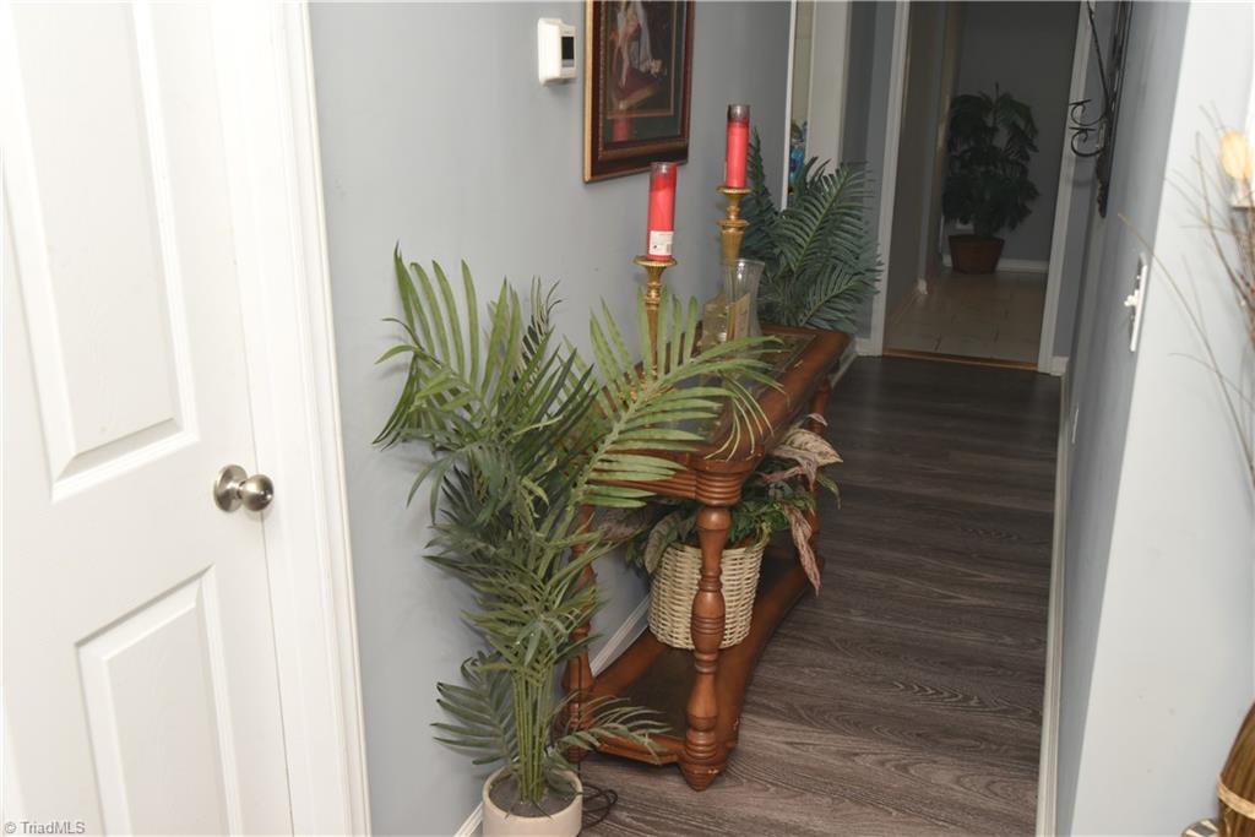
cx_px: 628
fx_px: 1220
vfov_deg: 37.9
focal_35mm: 35
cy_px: 418
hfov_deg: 54.4
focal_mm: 35
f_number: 8
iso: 1250
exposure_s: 1/60
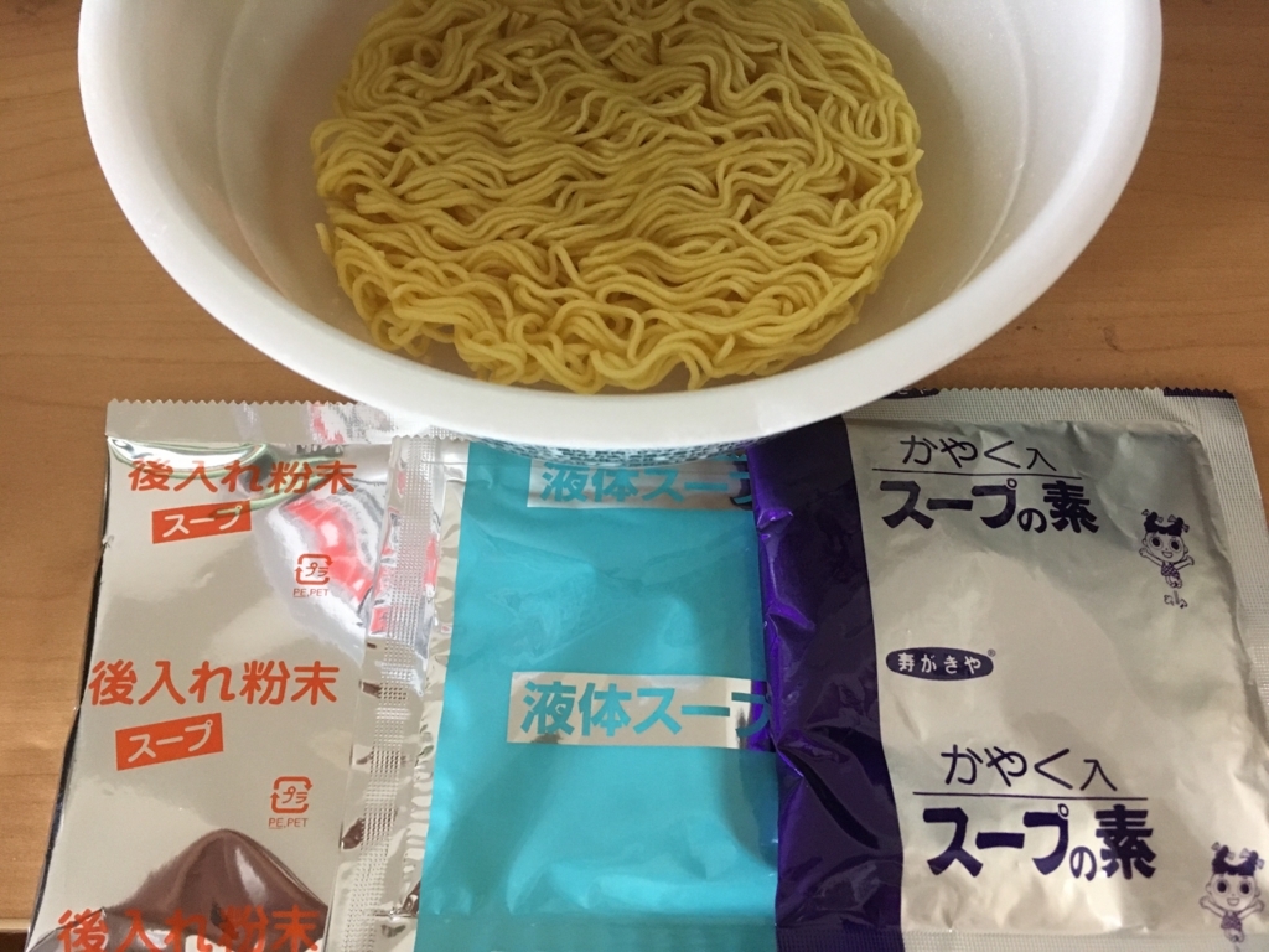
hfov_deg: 61.7
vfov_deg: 48.2
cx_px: 634
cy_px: 476
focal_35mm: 29
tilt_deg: -66.3
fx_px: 1063
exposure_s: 1/30
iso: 200
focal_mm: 4.15
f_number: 2.2
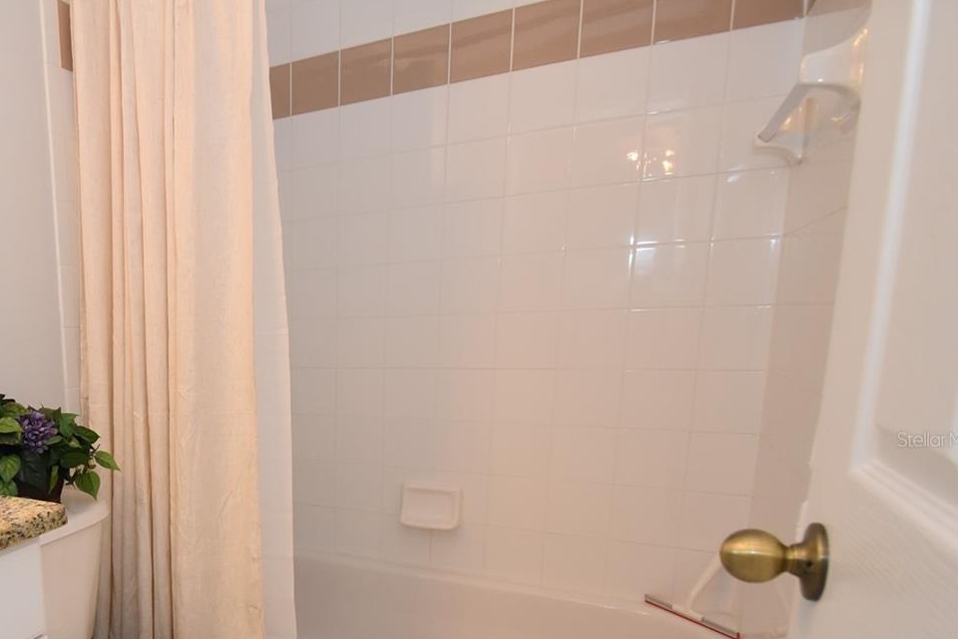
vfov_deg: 50.1
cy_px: 439
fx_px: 665
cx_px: 188
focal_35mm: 25
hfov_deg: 64.9
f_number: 5
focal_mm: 10
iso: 800
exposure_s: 1/100
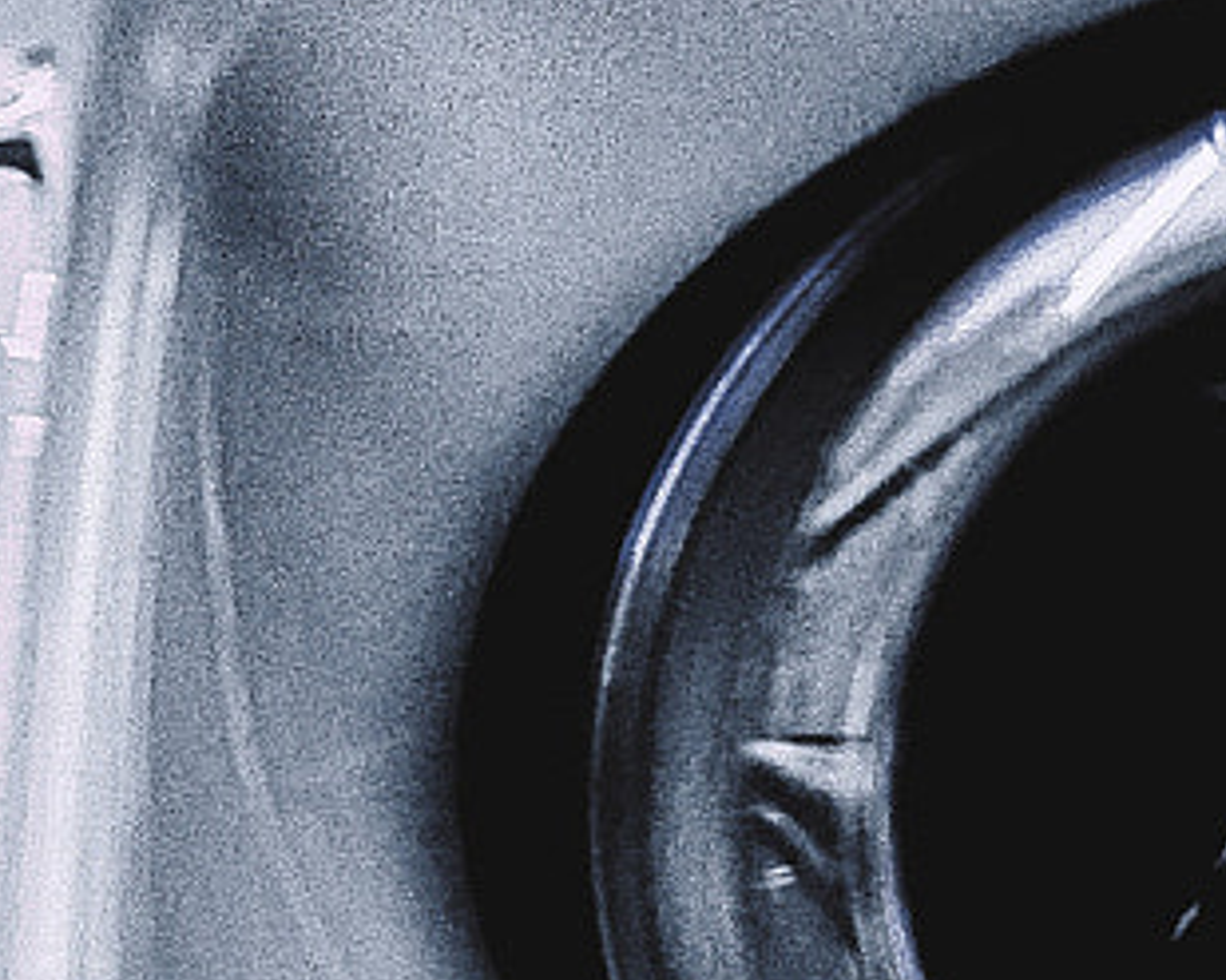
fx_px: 6166
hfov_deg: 10.6
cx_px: -1040
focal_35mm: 170
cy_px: 1028
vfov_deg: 9.0
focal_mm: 35
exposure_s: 1/40
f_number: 2.8
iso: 640
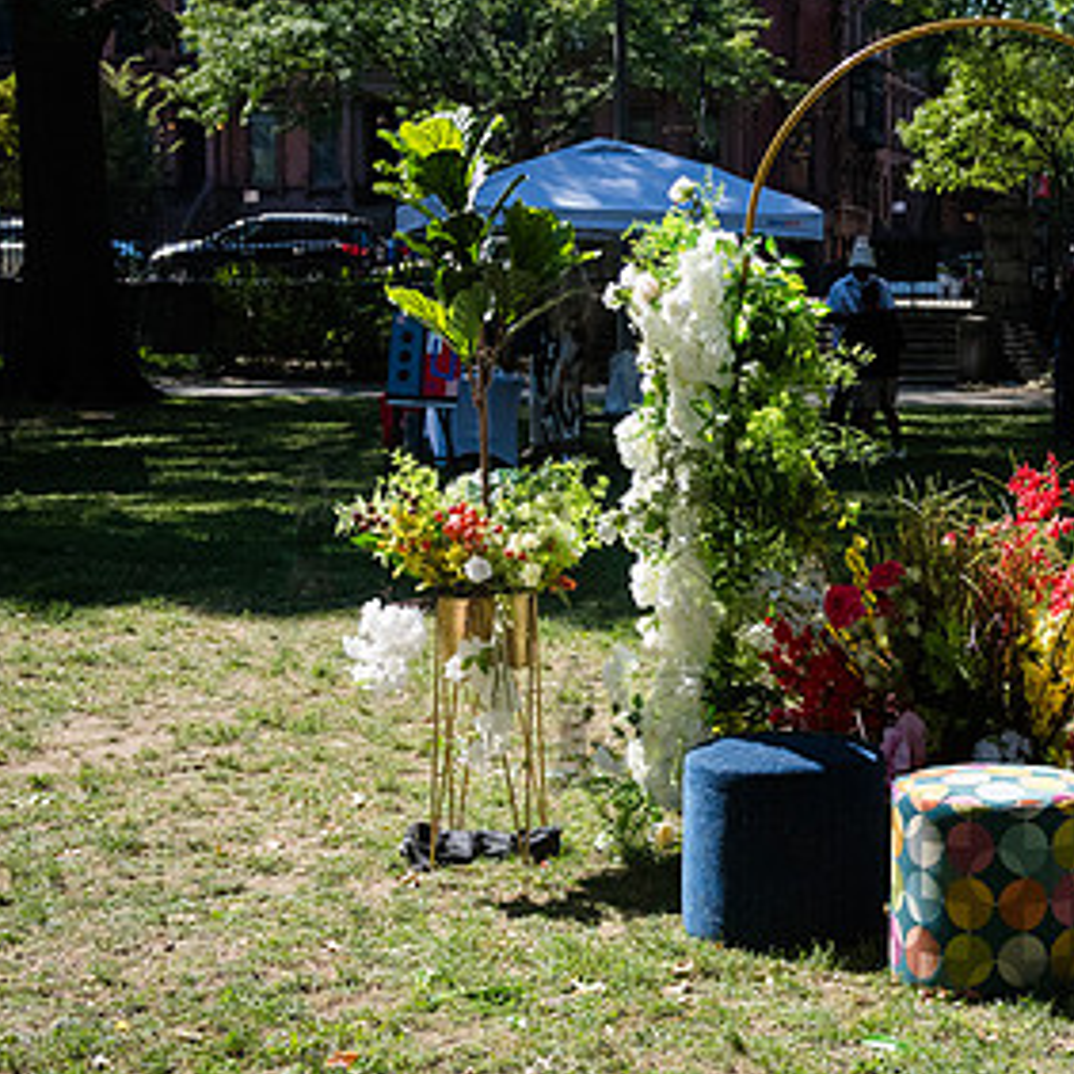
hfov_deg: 23.8
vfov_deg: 25.0
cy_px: 468
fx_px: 2422
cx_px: 1110
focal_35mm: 69
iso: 2000
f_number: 5
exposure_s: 1/3200
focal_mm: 34
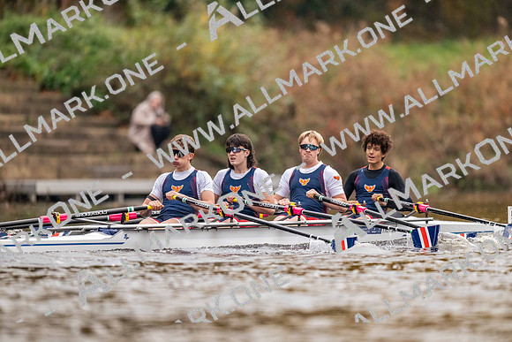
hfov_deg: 3.4
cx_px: 256
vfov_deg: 2.3
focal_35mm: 600
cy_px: 171
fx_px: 8535
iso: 3200
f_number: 4
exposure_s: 1/2500
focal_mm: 600
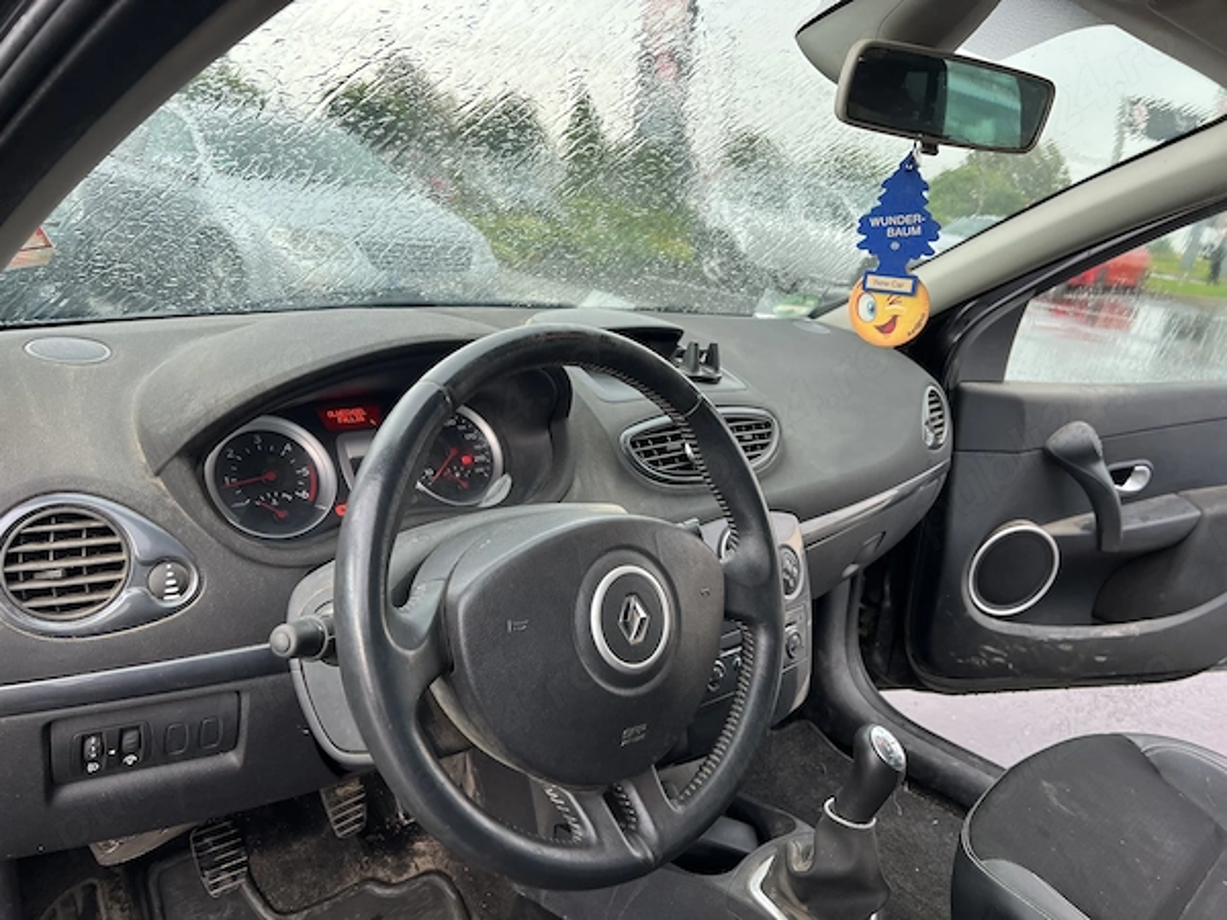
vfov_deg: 53.1
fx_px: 922
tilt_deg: -13.3
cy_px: 460
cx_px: 614
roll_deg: -5.1
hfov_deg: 67.3
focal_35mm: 26
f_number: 1.5
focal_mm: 5.7
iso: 80
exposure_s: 1/121
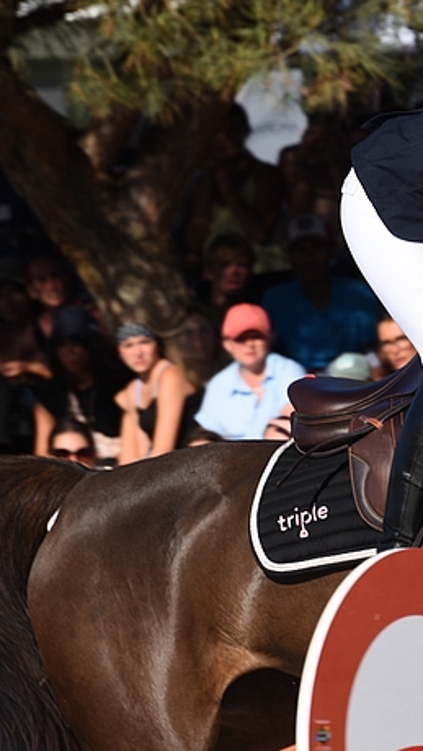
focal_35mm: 556
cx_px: 498
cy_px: 296
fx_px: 11079
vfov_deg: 3.9
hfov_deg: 2.2
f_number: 5.6
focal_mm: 185
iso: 100
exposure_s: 1/640
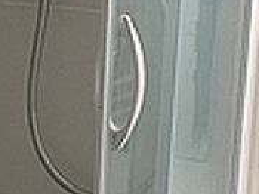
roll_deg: -1.4
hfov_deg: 11.8
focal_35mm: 166
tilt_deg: -14.4
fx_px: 1241
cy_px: 207
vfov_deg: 8.9
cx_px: -7
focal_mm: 4.15
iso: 100
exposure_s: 1/33
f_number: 2.2
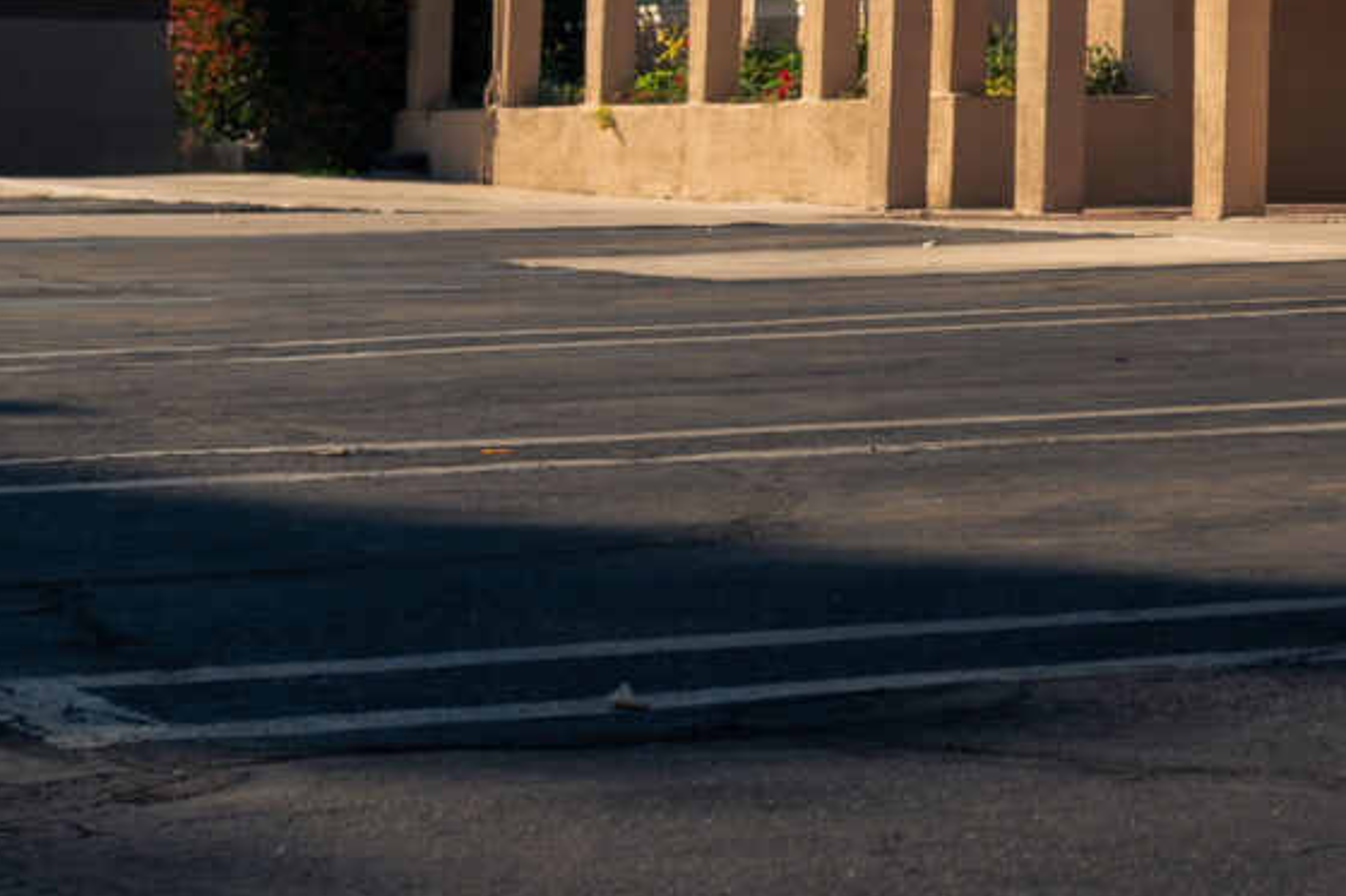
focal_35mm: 160
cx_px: 1553
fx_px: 5980
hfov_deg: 12.6
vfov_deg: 8.4
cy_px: -468
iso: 160
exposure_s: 1/250
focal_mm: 35
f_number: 5.6
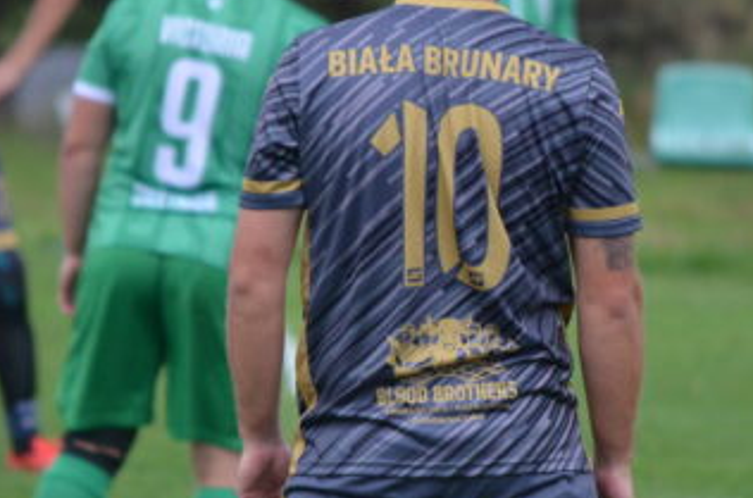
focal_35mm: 741
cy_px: 340
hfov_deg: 2.8
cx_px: 424
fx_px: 15460
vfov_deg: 1.8
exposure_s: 1/800
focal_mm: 260
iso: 800
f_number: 5.6
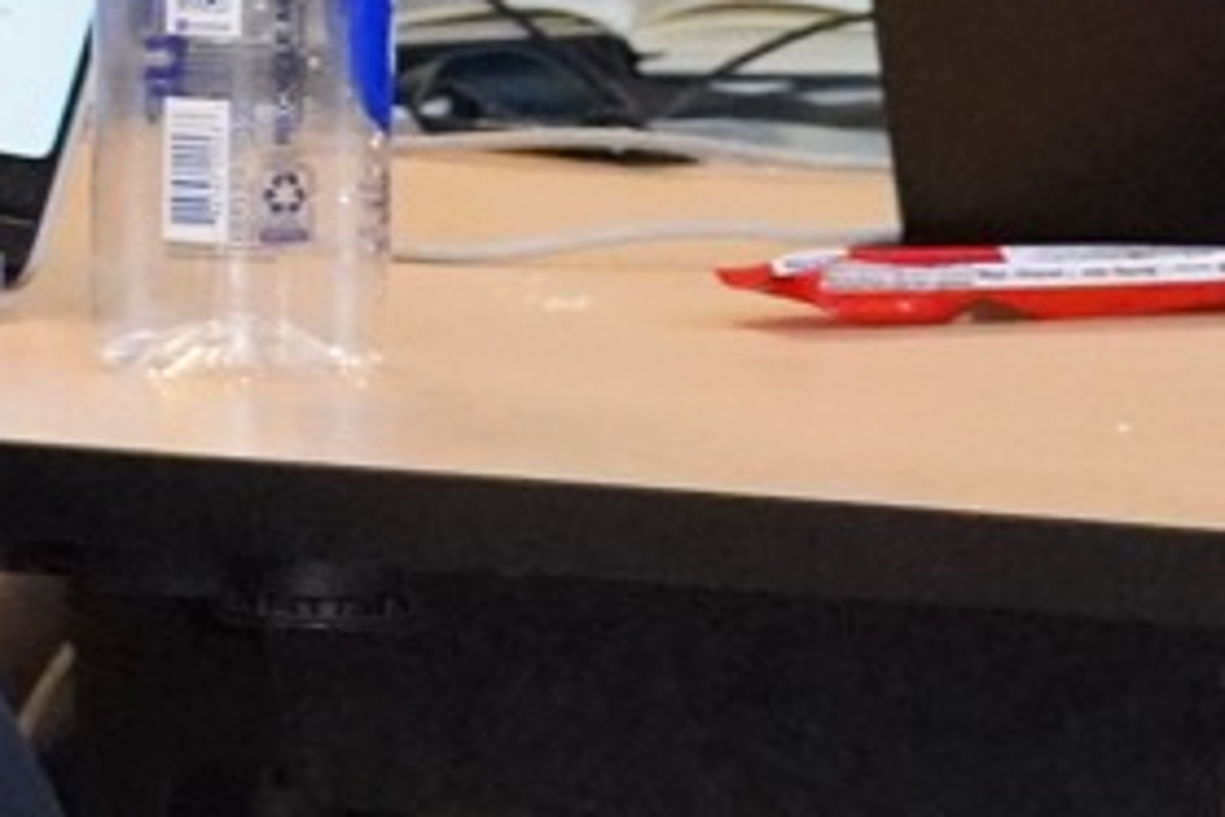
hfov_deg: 2.8
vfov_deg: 1.9
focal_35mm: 725
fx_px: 24676
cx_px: -1462
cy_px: -1291
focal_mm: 75
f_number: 4
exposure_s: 1/160
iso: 6400
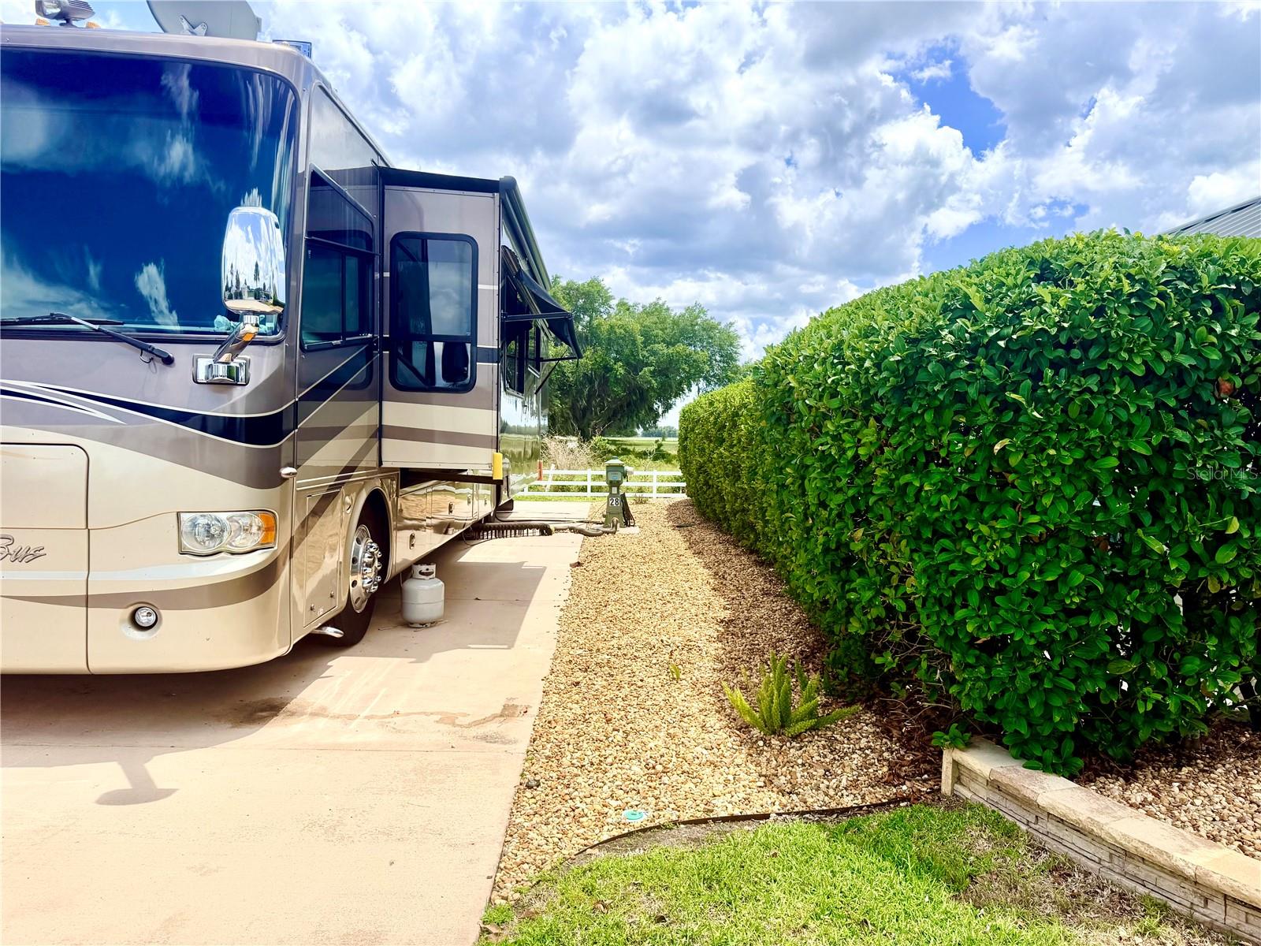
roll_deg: +2.1
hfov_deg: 71.6
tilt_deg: +0.4
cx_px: 630
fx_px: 874
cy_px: 473
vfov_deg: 56.8
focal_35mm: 24
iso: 80
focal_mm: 6.76
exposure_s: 1/4975
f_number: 1.78
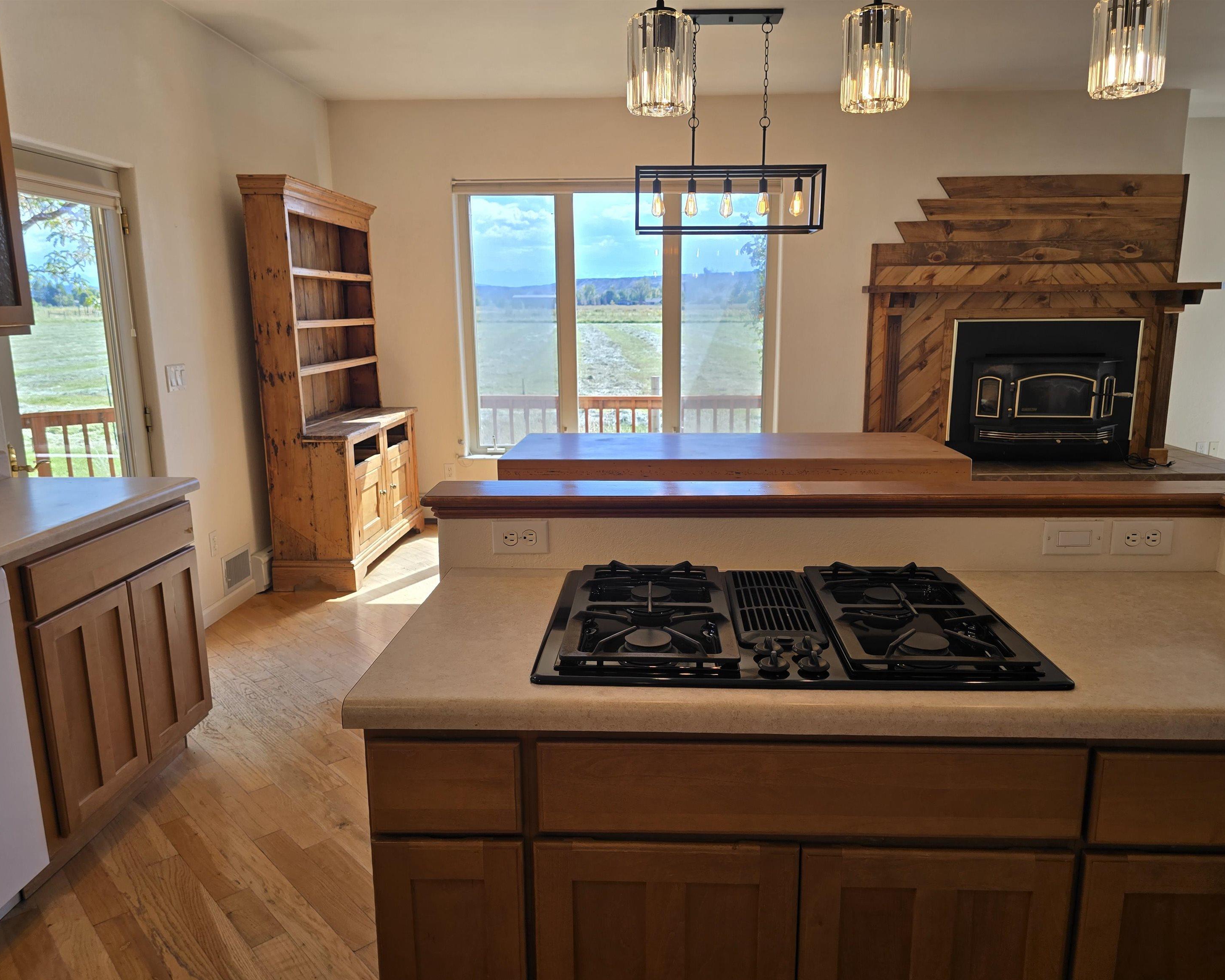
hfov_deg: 70.3
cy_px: 491
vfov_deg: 58.8
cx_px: 630
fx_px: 870
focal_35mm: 24
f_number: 1.7
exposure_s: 1/120
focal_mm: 6.3
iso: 12
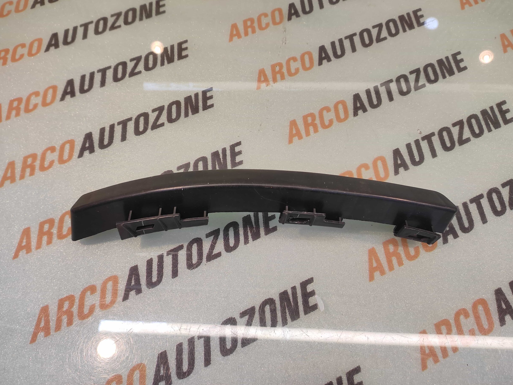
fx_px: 267
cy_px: 184
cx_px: 250
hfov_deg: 87.7
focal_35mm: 18
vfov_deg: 71.6
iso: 102
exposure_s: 1/33
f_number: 1.79
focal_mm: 4.74
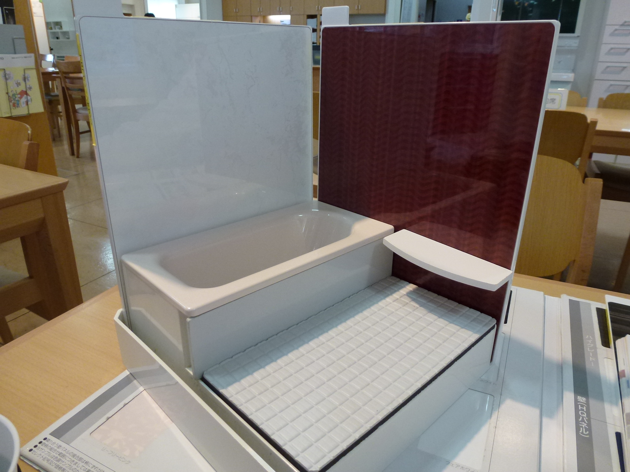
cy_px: 236
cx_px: 315
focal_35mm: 24
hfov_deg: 71.6
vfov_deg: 56.8
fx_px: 437
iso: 200
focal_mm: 4.3
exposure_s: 1/60
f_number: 3.3
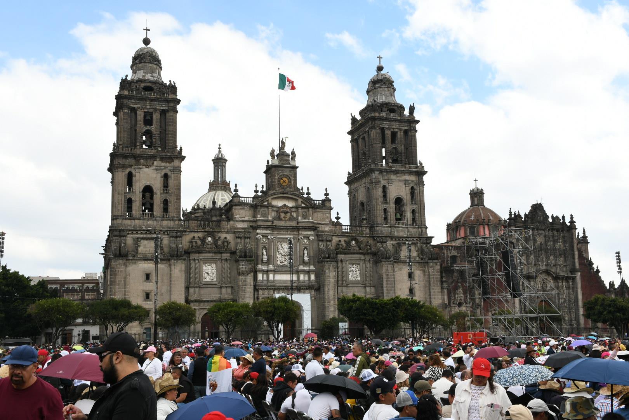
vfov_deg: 34.2
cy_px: 210
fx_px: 681
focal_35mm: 39
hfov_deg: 49.6
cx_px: 314
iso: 200
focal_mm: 26
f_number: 13
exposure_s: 1/125
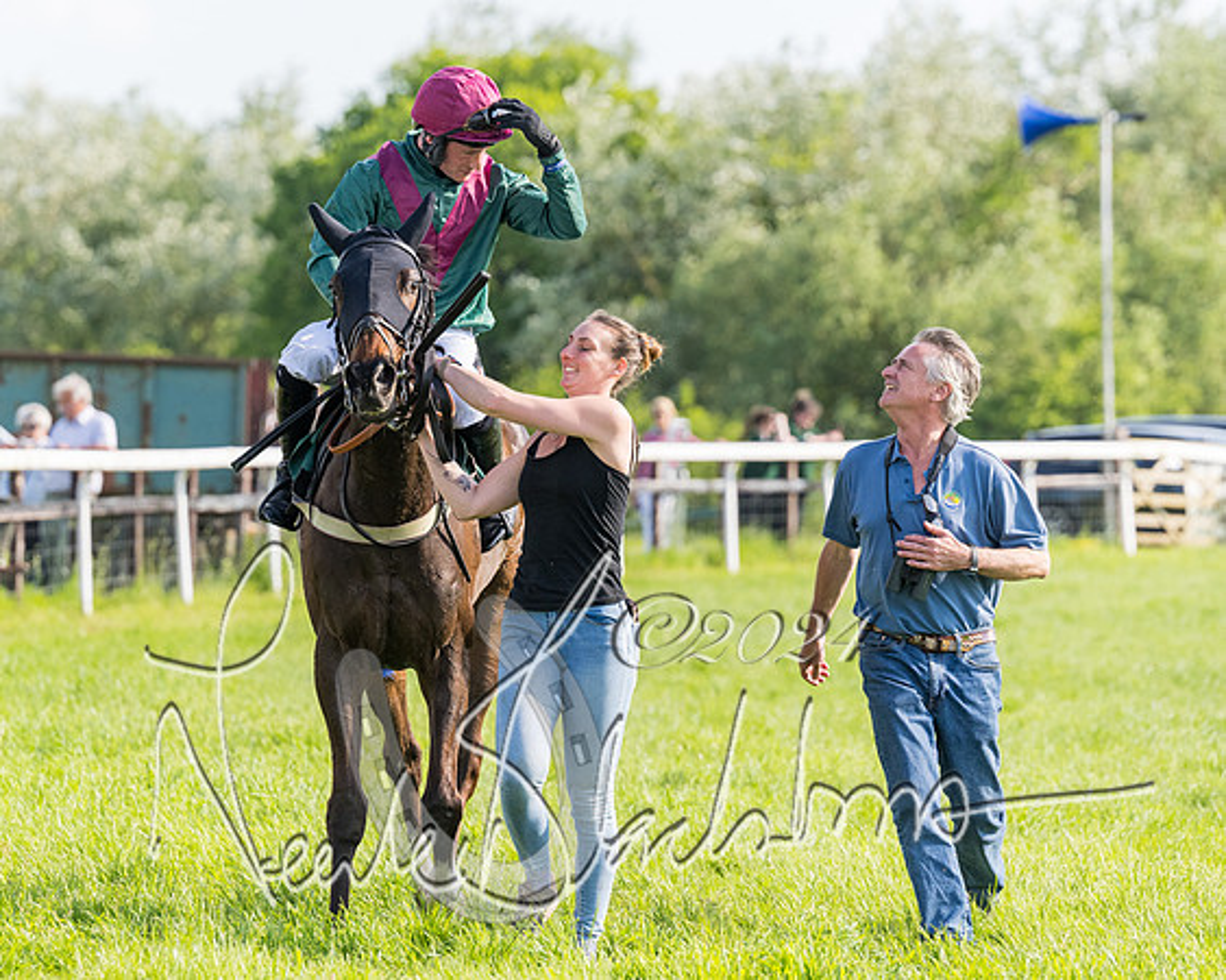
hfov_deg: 8.2
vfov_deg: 6.6
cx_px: 433
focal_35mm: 235
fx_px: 8509
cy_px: 395
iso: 500
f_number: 4
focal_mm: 155
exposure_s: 1/3200
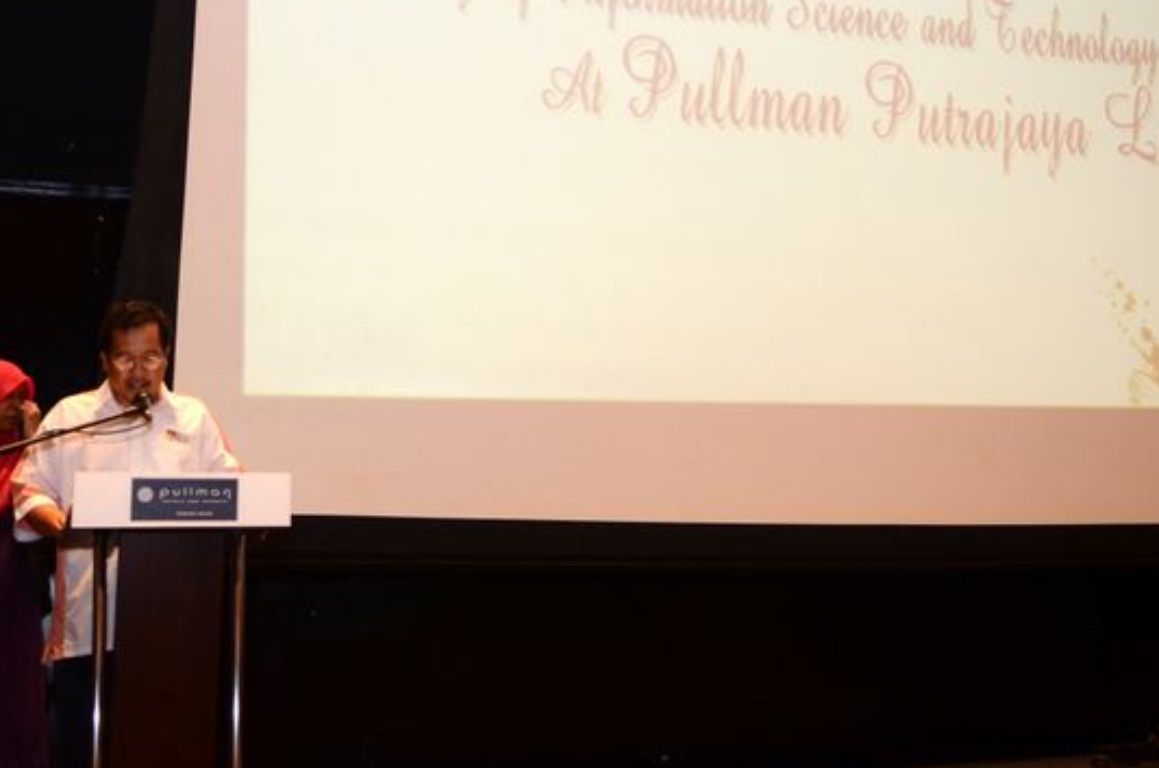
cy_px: 207
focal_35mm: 45
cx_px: 561
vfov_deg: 29.3
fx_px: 1446
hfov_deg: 43.7
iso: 800
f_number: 2.8
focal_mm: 20
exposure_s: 1/80
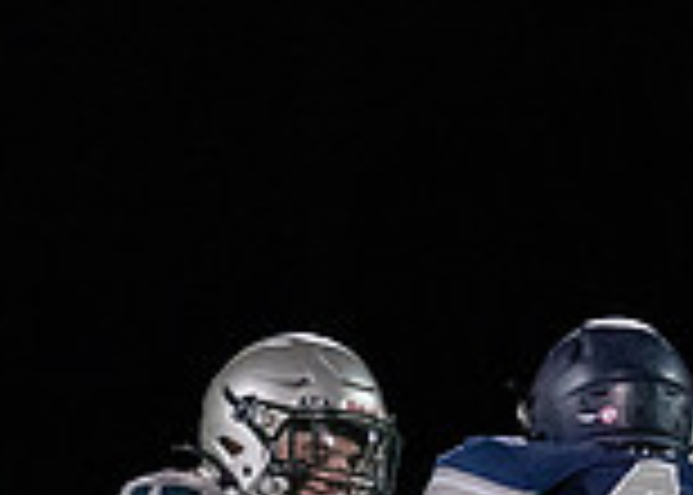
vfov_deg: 1.1
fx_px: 24701
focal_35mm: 1255
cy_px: 797
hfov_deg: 1.6
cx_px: 475
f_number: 2.8
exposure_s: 1/1000
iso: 2500
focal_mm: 200
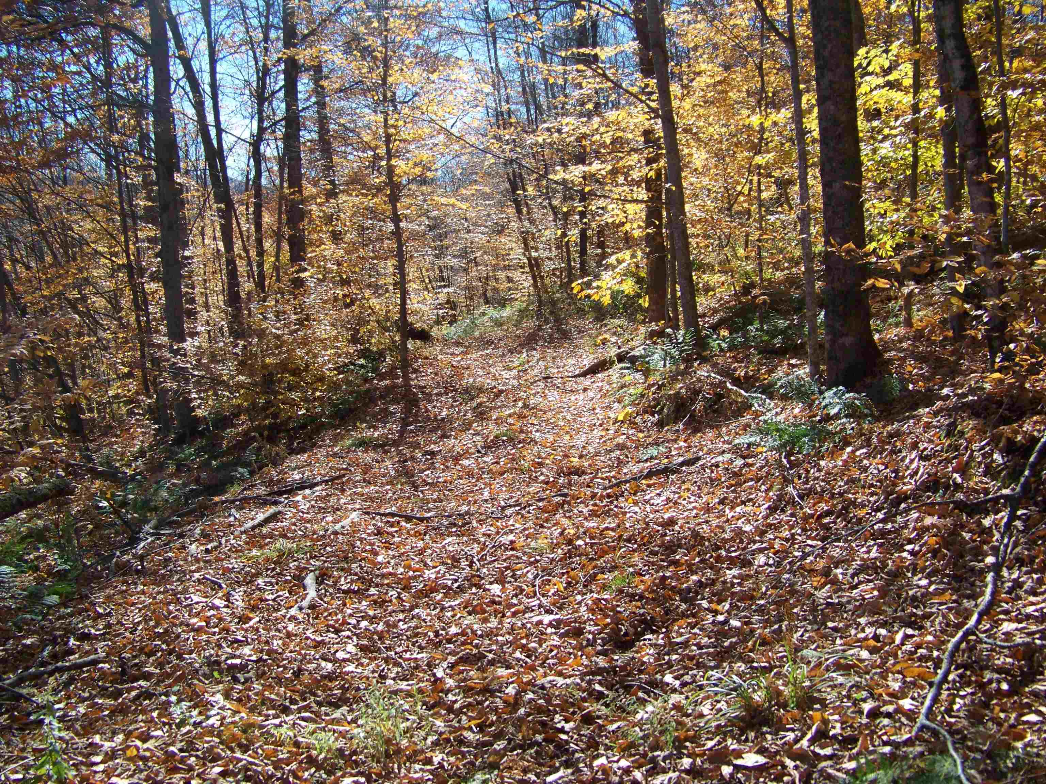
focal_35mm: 36
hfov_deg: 51.4
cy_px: 392
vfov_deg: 39.7
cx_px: 523
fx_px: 1088
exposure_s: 1/500
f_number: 2.8
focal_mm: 5.85
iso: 69
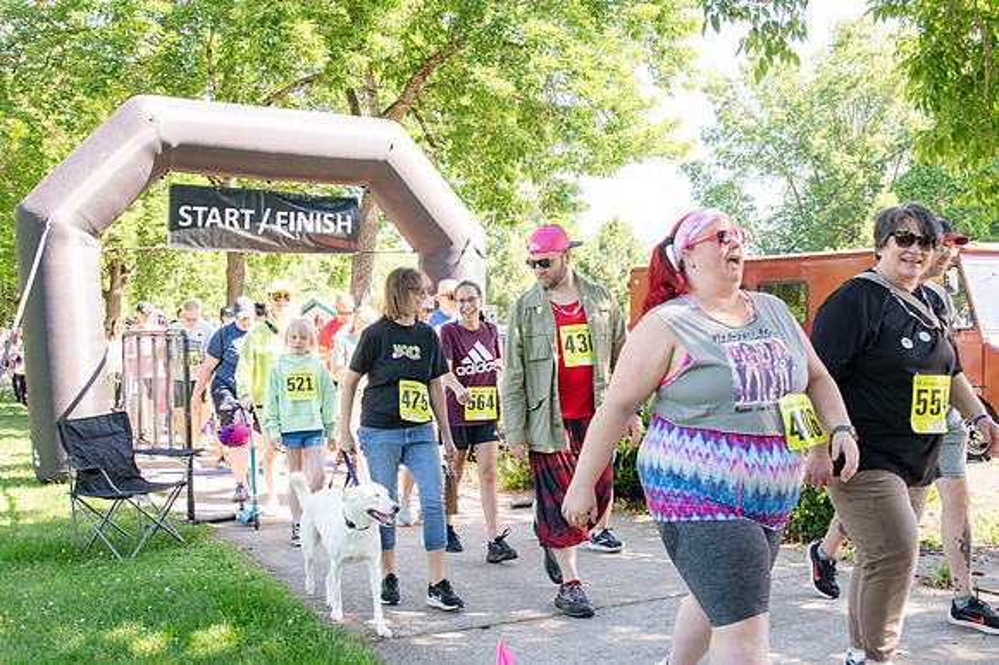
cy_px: 332
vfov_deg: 36.8
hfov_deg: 53.2
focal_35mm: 36
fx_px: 998
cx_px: 500
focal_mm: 24
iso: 500
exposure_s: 1/400
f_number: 3.5
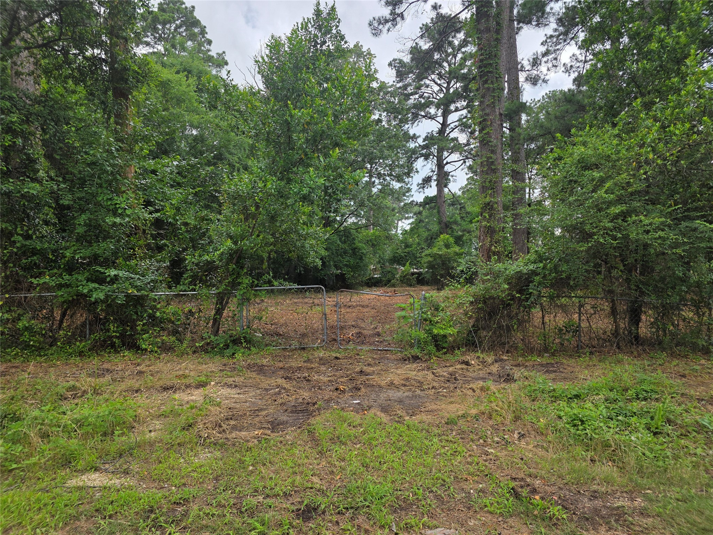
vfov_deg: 58.9
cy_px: 268
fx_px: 474
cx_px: 356
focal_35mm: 23
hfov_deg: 73.9
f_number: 1.7
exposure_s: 1/3618
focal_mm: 6.3
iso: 80
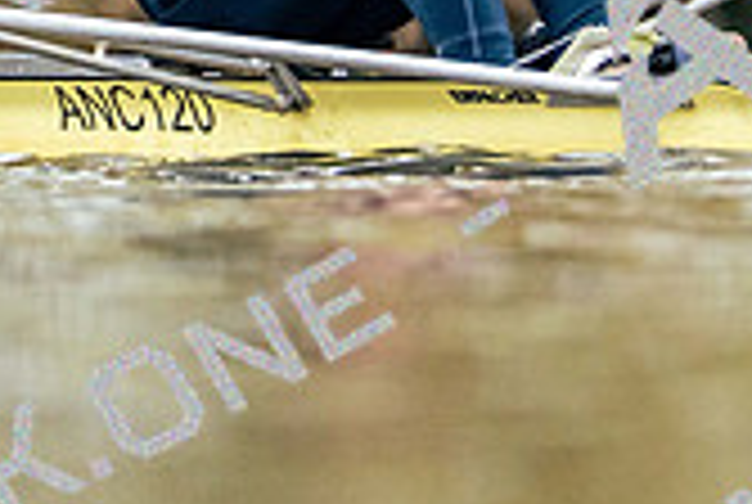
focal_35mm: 1297
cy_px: -236
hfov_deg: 1.6
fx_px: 27141
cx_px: 221
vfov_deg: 1.1
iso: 6400
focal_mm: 374
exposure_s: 1/1600
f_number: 6.3
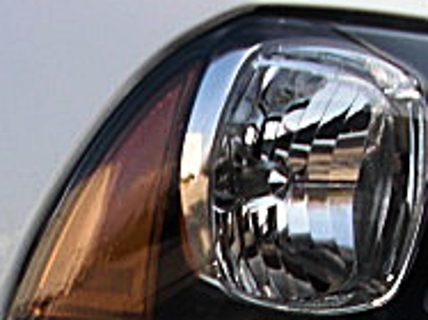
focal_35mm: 123
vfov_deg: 11.4
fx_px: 1520
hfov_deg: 15.8
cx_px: 34
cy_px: 517
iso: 50
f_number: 2.8
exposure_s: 1/500
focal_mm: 6.3
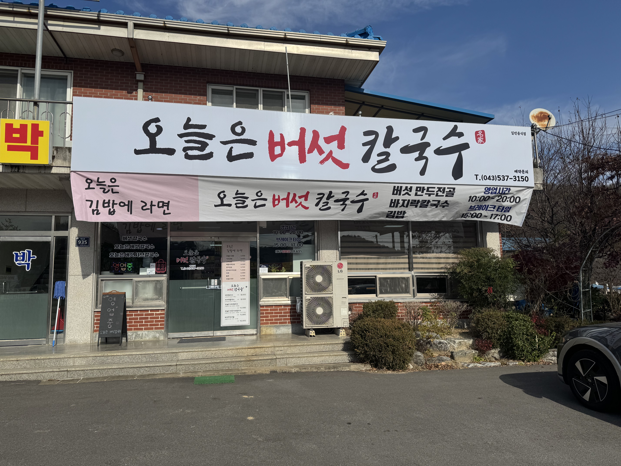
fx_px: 431
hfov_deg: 71.6
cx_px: 310
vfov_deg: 56.8
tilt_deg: +7.1
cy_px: 233
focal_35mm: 24
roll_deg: +1.0
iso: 80
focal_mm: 6.76
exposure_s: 1/10417
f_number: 1.78
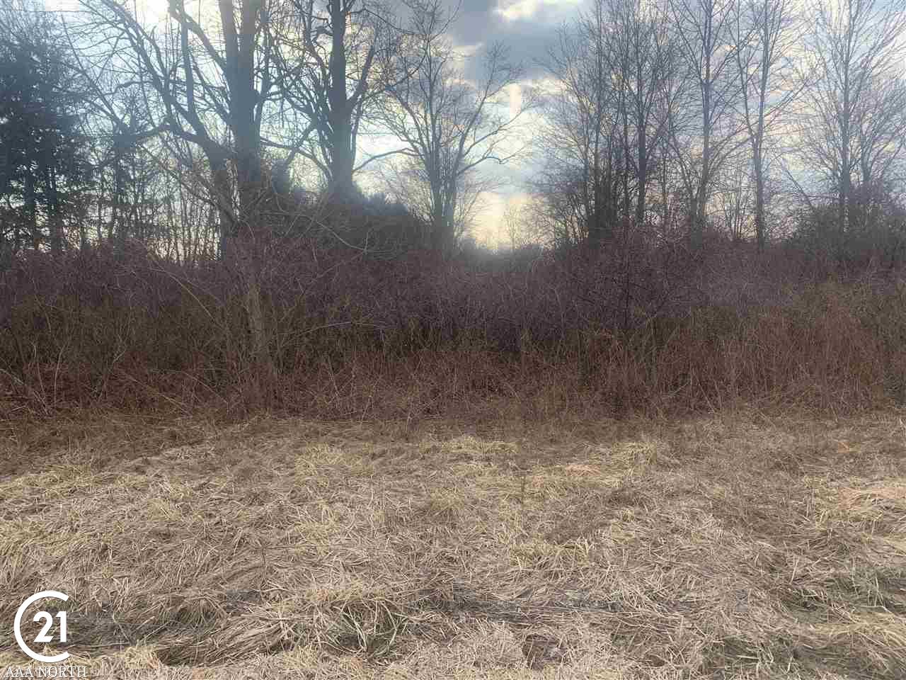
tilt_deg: -2.7
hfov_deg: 67.3
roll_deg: +0.7
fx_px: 680
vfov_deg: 53.1
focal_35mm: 26
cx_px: 453
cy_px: 340
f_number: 1.8
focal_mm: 4.25
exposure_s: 1/1076
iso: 25
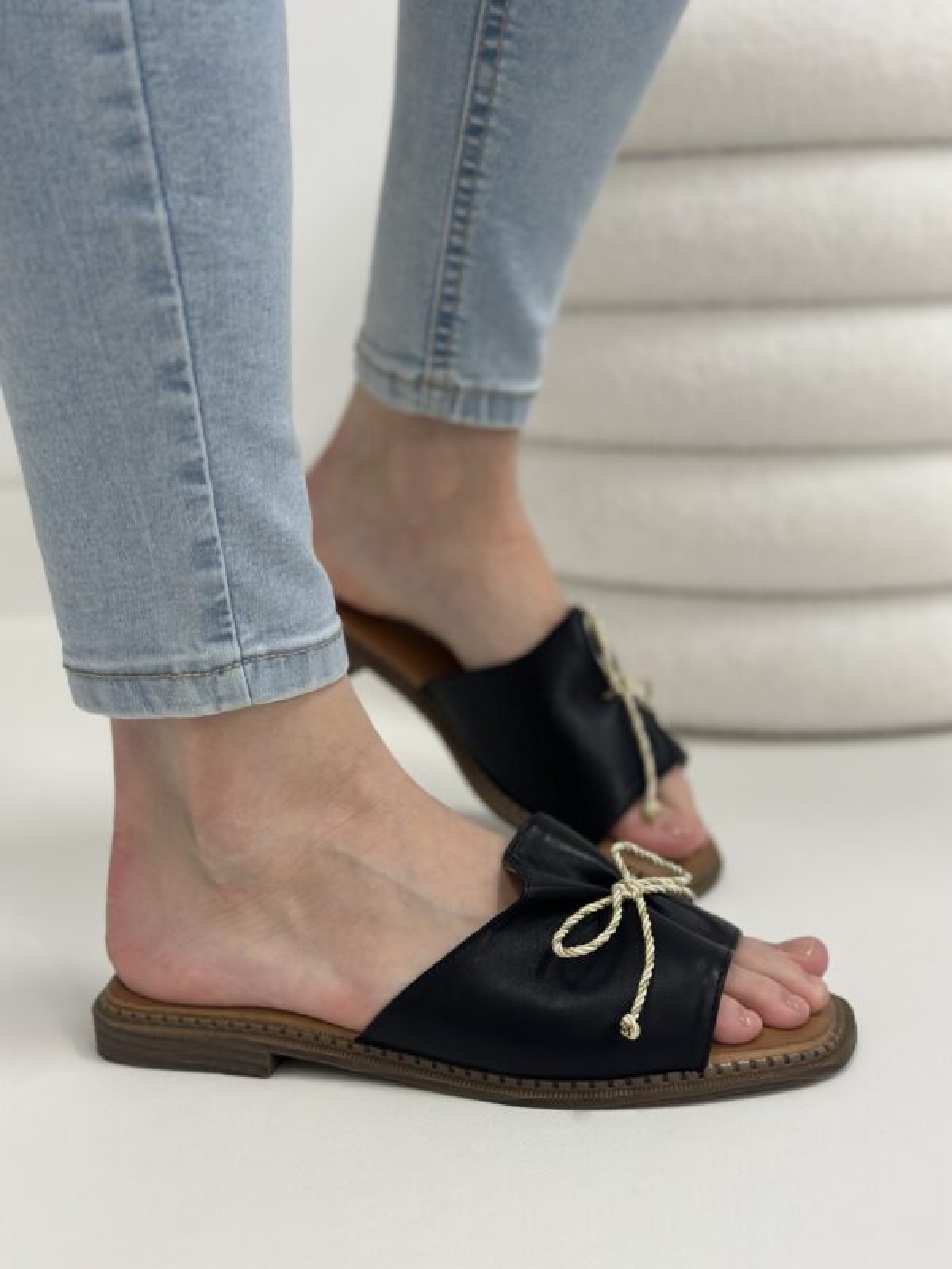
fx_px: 1760
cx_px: 476
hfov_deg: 30.3
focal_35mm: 48
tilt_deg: -12.2
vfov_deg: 39.7
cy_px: 634
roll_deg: +2.4
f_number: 1.78
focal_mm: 6.86
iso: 160
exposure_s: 1/100
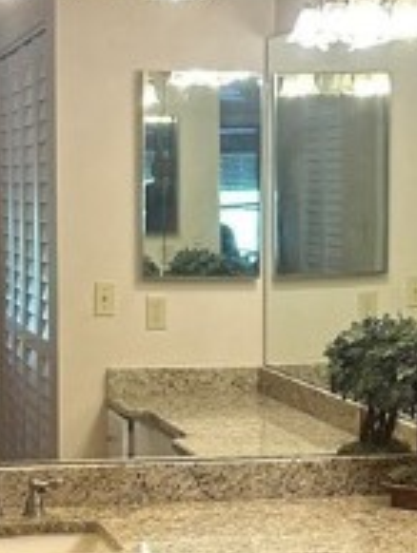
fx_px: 1523
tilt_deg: -9.9
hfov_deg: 15.6
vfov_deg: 20.2
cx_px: 171
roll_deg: -2.4
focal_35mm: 95
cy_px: 510
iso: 160
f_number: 1.78
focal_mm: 6.86
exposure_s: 1/60
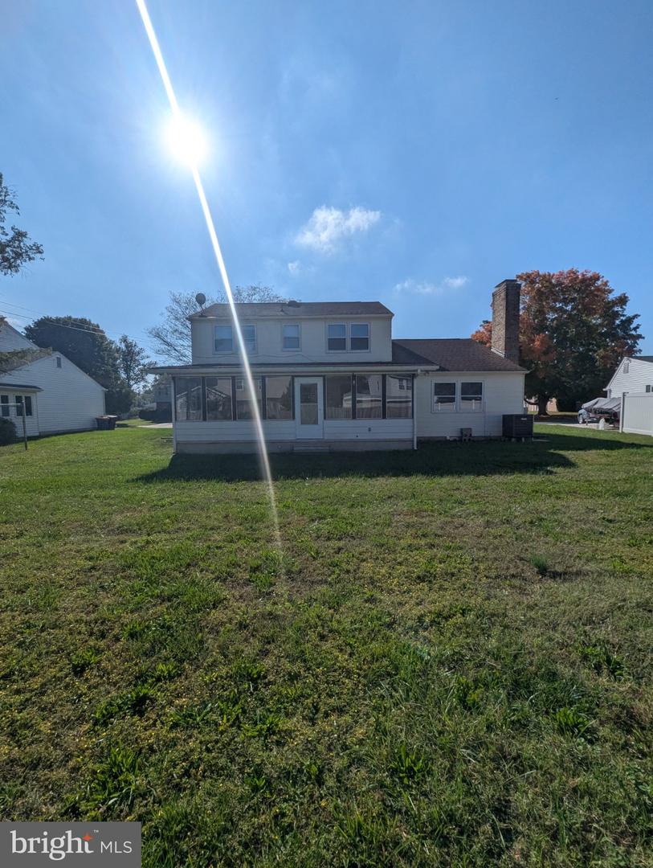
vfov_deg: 106.1
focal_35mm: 13
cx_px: 326
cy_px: 434
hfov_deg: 90.1
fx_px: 326
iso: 51
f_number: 2.2
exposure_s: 1/7194
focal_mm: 1.95
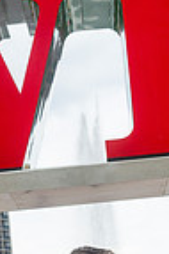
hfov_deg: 5.8
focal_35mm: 236
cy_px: 171
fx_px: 1666
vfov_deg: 8.7
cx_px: 96
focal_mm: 75
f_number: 6.3
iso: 800
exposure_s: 1/500
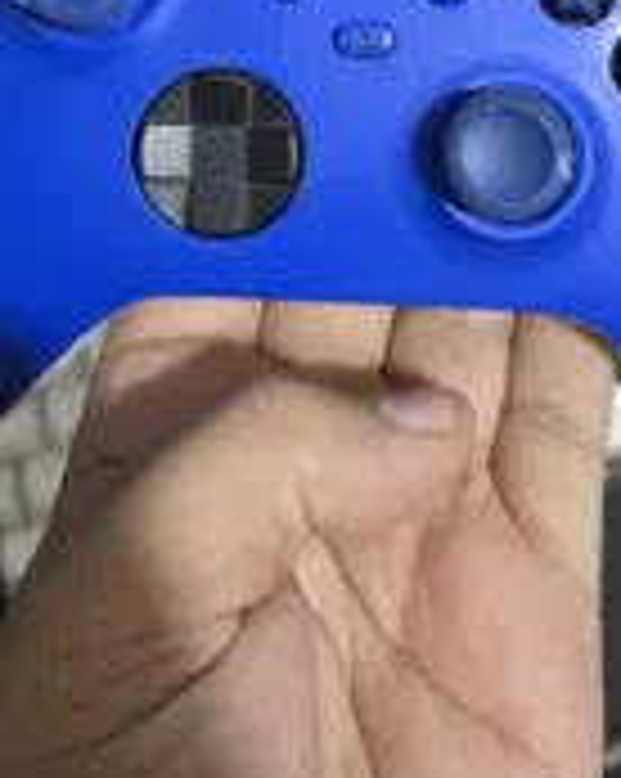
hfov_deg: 29.1
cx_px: 315
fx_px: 1197
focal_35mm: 52
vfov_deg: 32.7
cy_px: -22
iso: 640
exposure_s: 1/100
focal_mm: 6.3
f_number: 1.7
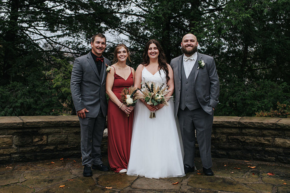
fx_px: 326
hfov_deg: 47.9
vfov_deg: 32.9
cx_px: 144
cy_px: 106
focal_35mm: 41
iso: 800
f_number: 3.2
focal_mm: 35
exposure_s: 1/320
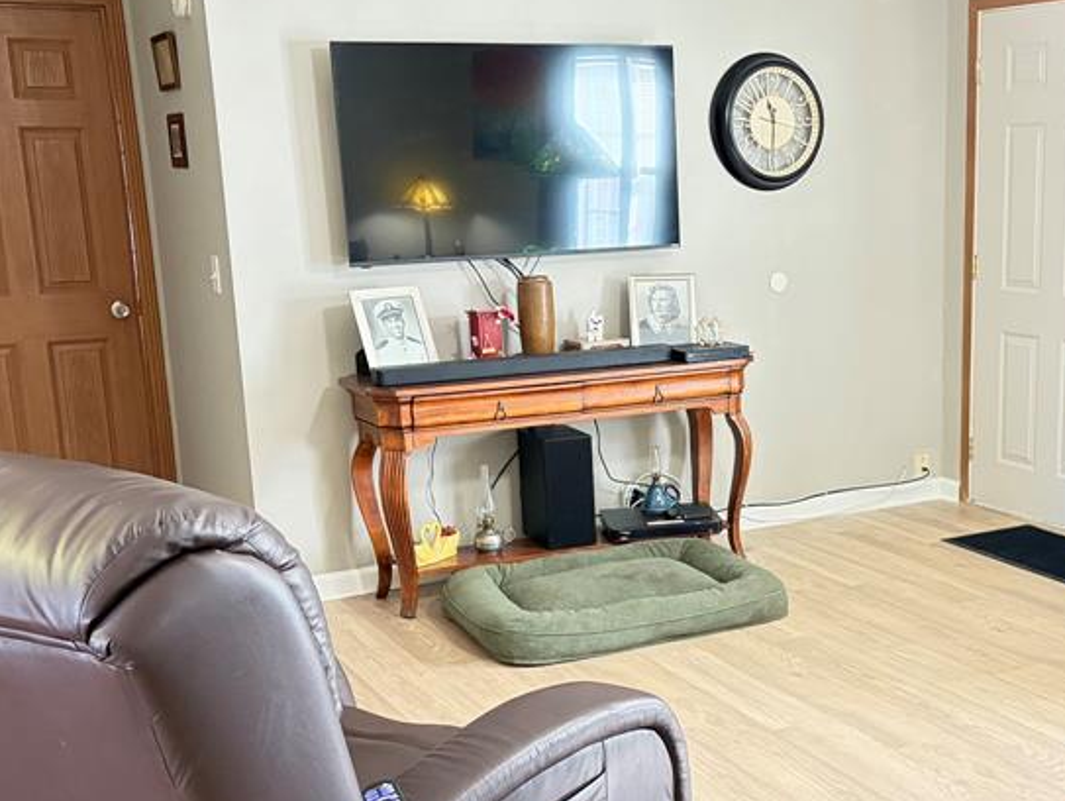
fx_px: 1509
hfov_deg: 38.0
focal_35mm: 49
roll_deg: +0.7
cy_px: 507
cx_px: 781
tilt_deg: -12.3
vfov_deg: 29.6
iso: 500
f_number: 1.6
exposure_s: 1/40
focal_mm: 5.96
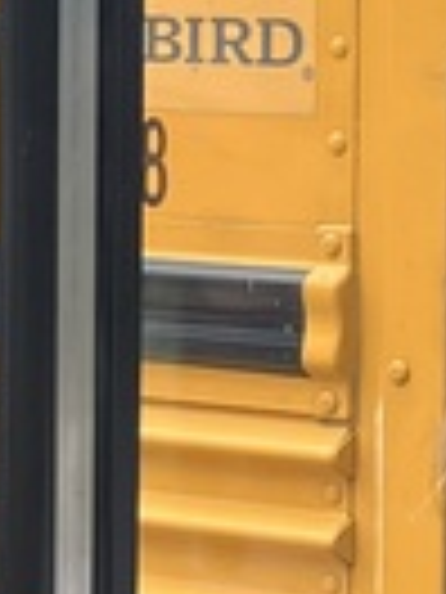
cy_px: 274
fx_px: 3453
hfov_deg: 7.2
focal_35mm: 201
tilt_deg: -3.7
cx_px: 838
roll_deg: -0.6
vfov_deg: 9.8
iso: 50
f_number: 1.6
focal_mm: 5.1
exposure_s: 1/122
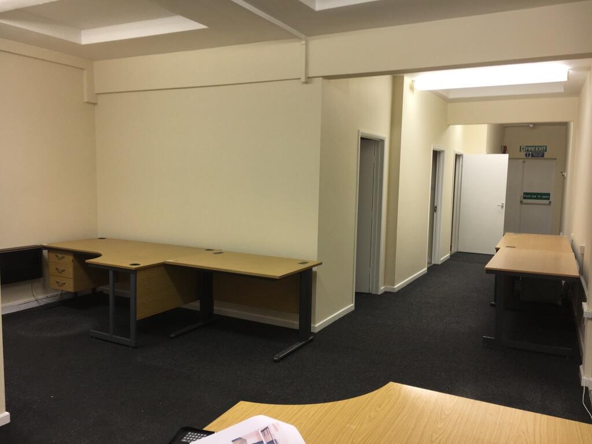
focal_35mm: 29
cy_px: 222
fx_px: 496
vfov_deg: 48.2
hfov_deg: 61.7
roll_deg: -1.6
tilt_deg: -6.6
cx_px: 296
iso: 32
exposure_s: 1/33
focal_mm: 4.15
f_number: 2.2
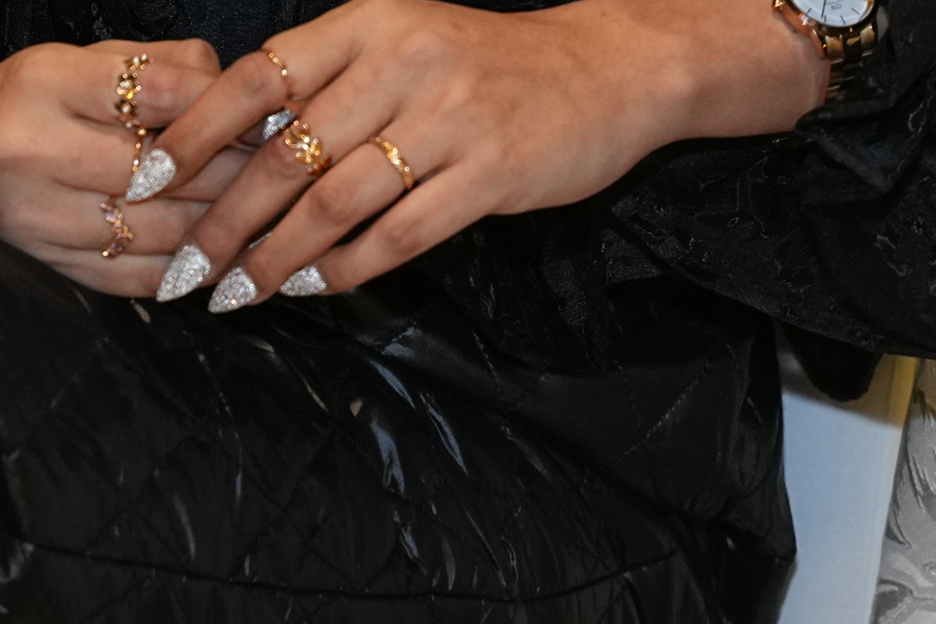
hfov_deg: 6.5
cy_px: -759
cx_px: 408
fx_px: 8252
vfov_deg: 4.3
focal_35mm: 317
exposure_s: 1/160
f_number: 3.5
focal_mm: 65.5
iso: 1600
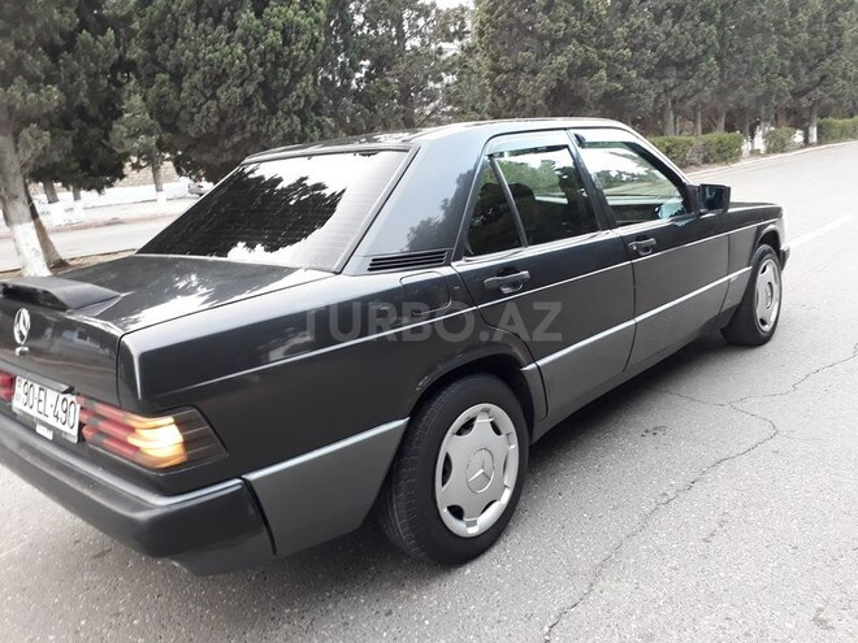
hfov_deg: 65.3
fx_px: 669
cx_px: 429
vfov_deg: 51.4
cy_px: 322
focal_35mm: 27
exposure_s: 1/33
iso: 80
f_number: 1.9
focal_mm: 3.6
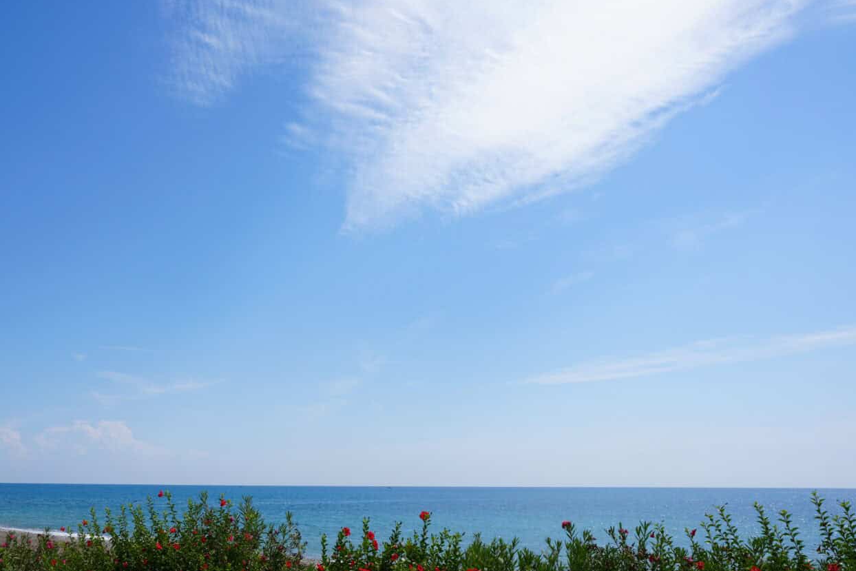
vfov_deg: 44.9
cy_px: 423
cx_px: 231
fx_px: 666
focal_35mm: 28
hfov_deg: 62.3
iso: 100
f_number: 10
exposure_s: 1/250
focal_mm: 17
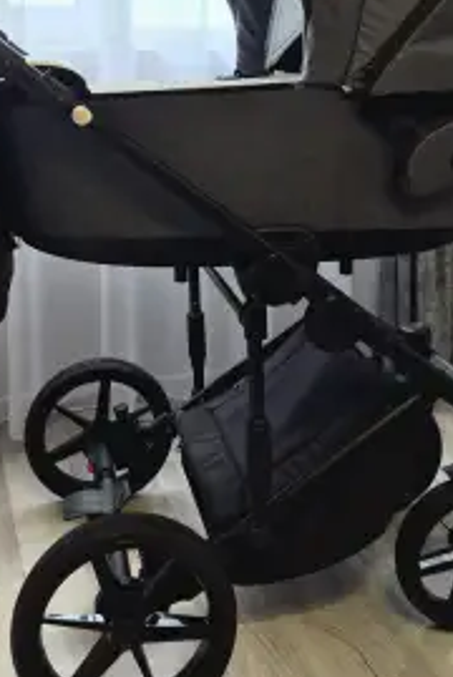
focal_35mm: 40
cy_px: 154
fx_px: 753
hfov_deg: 33.4
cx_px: 186
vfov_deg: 46.3
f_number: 1.8
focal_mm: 5.4
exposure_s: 1/182
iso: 40
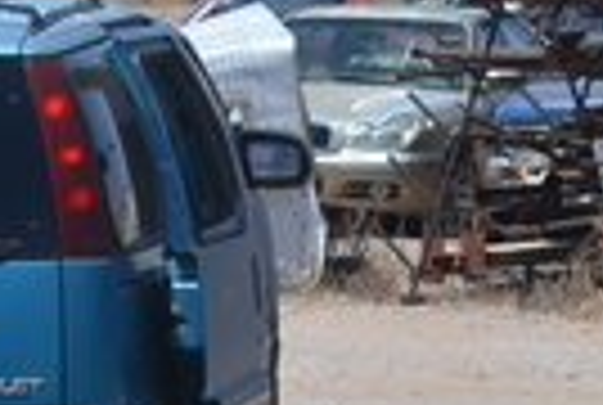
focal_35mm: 357
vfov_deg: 3.8
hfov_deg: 5.8
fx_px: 5993
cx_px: 261
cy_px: -479
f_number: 8
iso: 100
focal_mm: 32
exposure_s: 1/250
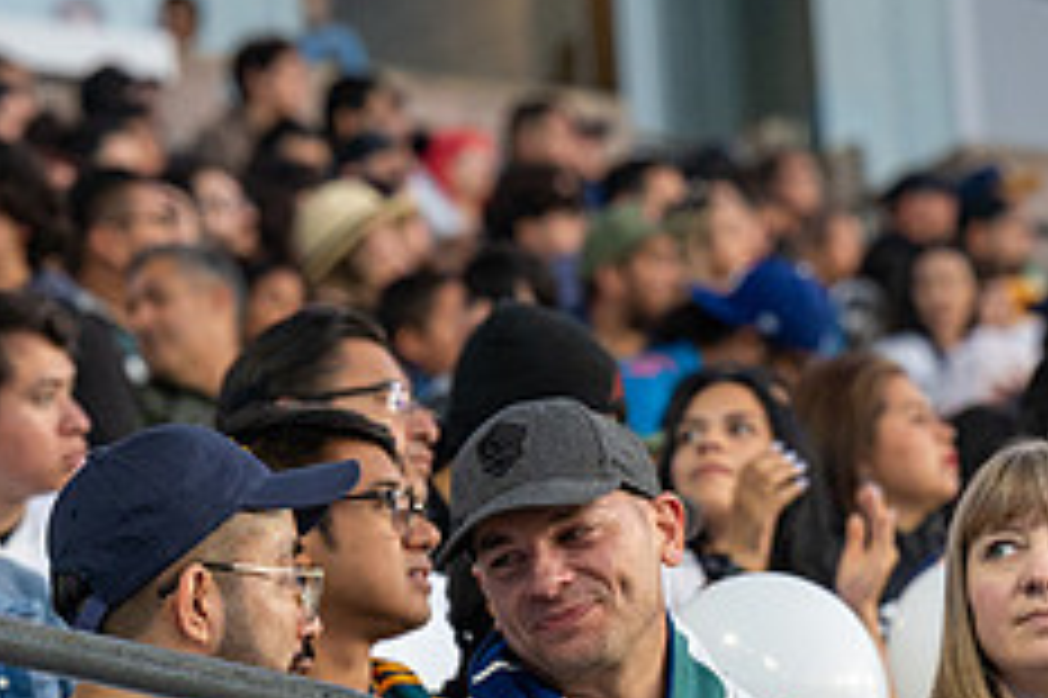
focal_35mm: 303
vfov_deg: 4.5
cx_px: 594
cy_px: 668
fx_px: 8814
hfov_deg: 6.8
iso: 2200
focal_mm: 110
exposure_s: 1/320
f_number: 3.5
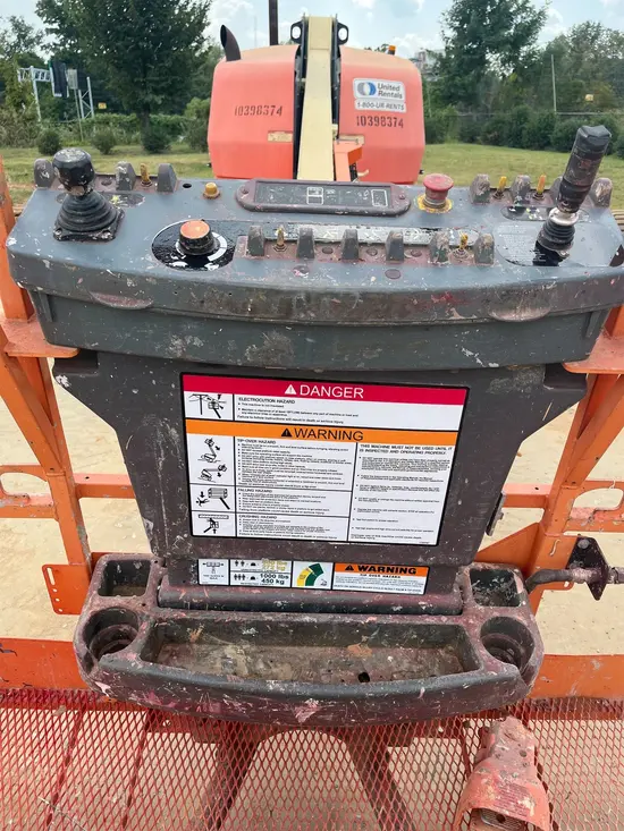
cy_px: 416
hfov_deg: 53.1
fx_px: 625
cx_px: 312
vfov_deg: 67.3
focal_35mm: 26
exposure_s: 1/1212
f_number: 1.6
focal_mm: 5.1
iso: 50
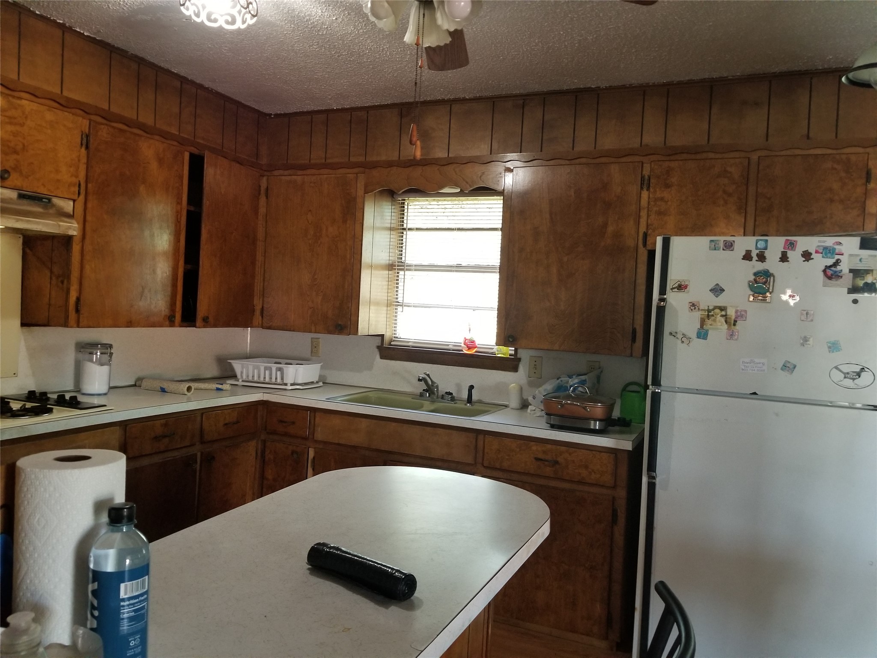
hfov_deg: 67.3
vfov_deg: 53.1
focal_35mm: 26
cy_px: 329
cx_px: 438
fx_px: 659
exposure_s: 1/60
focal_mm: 4.3
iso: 320
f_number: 1.7
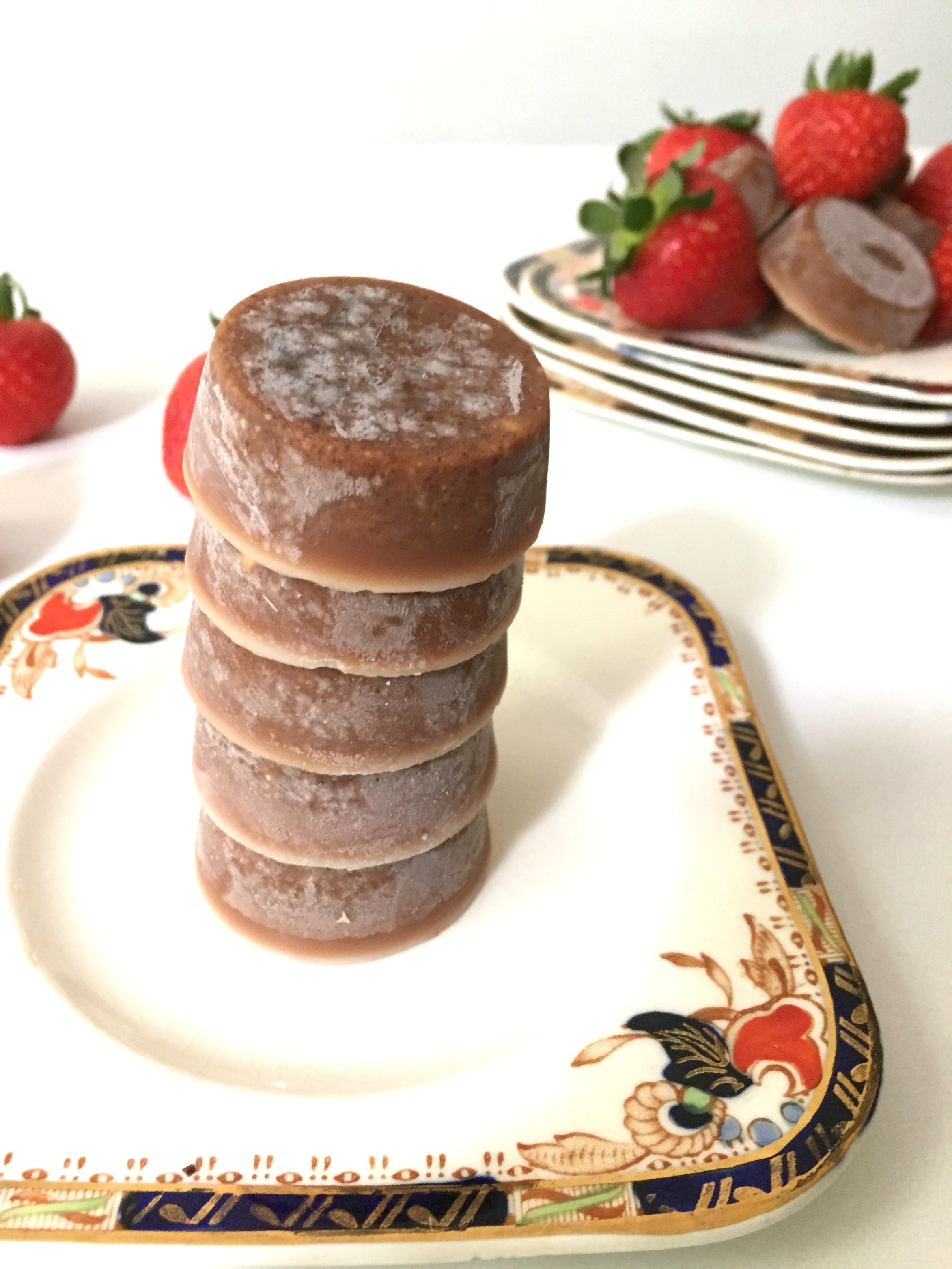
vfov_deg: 61.7
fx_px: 1063
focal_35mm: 29
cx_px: 476
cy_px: 634
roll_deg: -3.0
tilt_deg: -35.6
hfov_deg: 48.2
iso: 250
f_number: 2.2
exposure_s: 1/30
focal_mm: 4.15
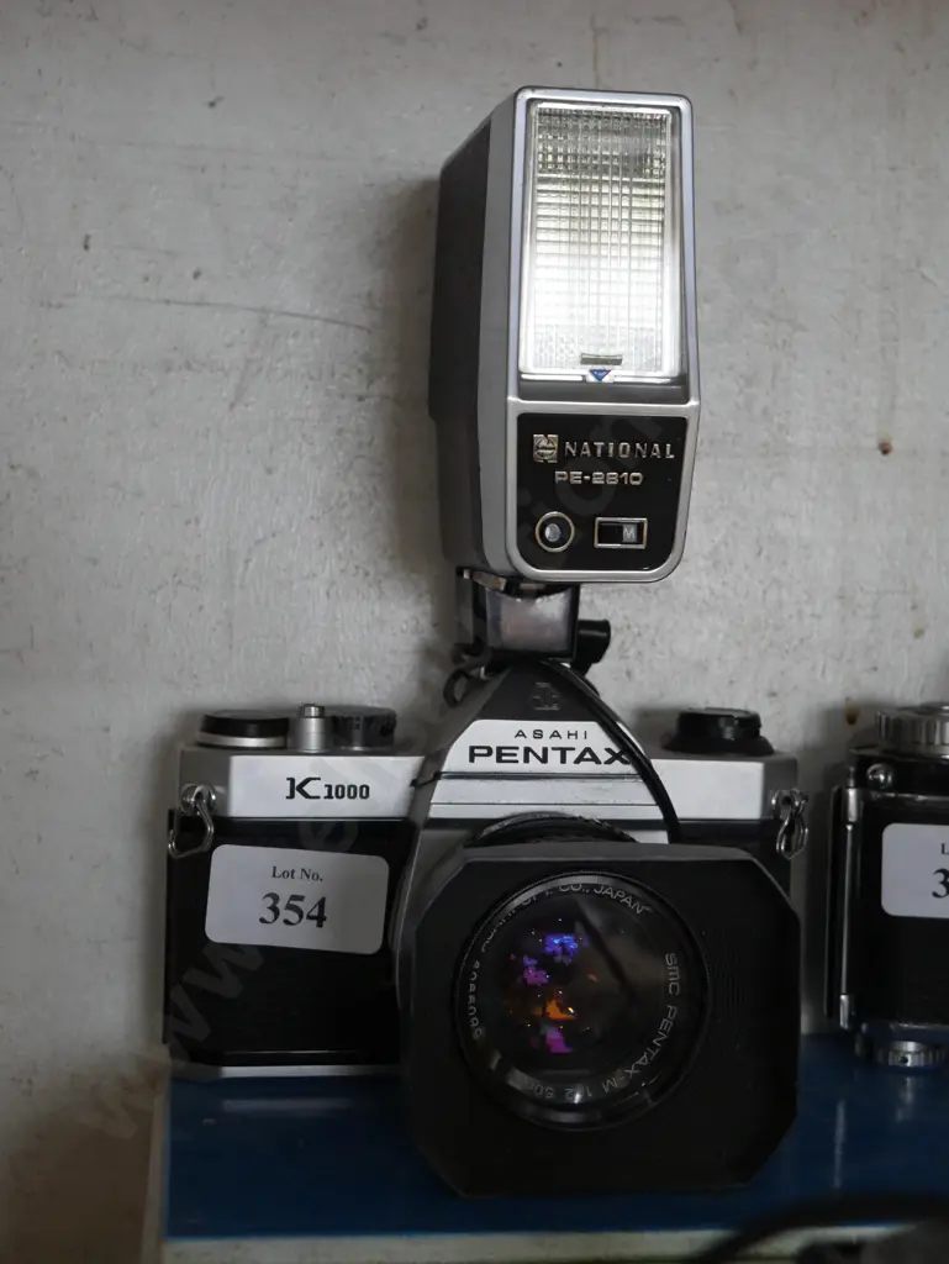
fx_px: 1826
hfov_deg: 29.1
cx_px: 474
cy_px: 632
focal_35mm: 50
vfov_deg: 38.2
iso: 1250
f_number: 5.3
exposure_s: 1/60
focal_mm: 25
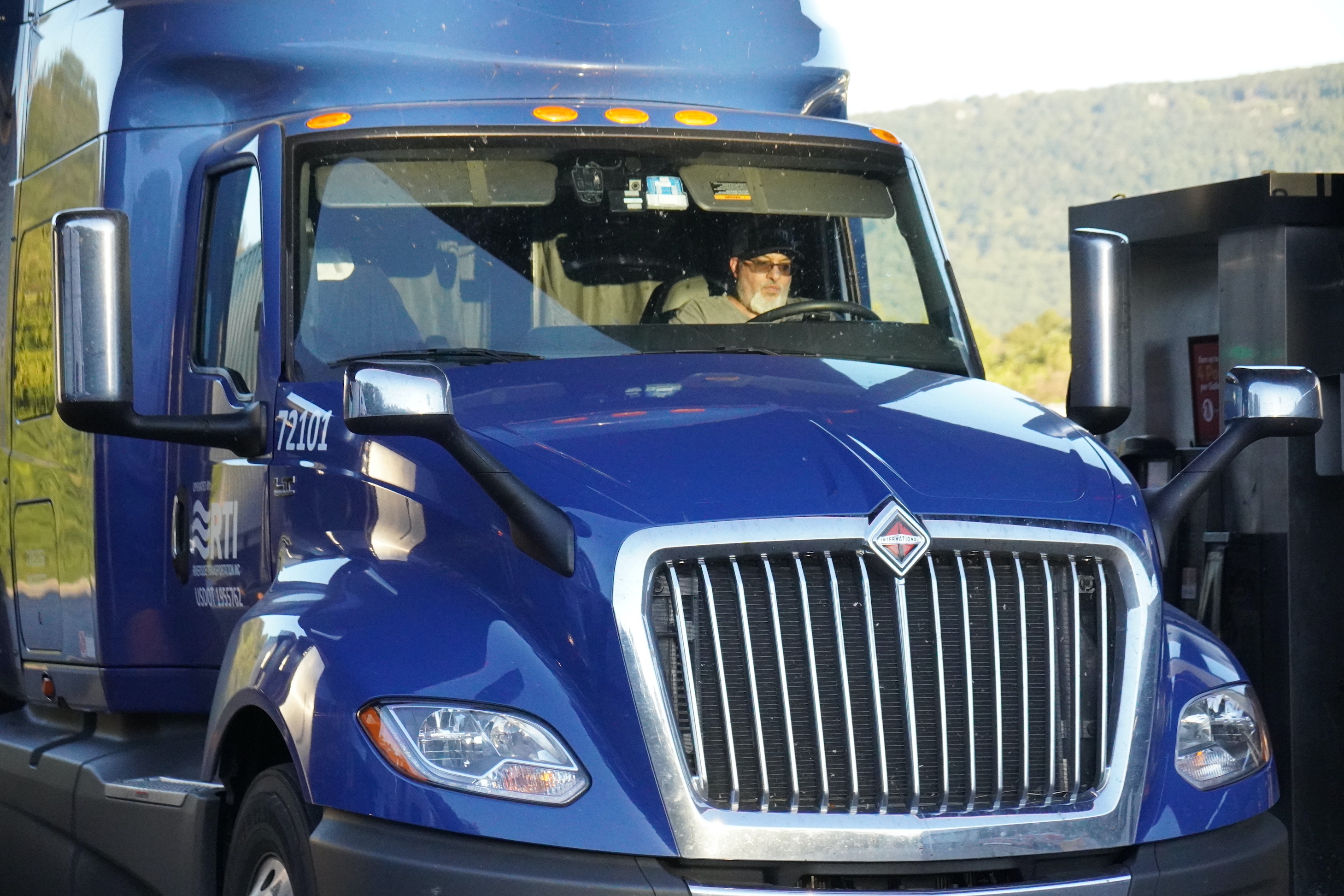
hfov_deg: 18.9
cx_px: 665
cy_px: 440
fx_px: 4031
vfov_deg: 12.7
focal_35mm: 108
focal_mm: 70
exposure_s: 1/4000
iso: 5000
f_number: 4
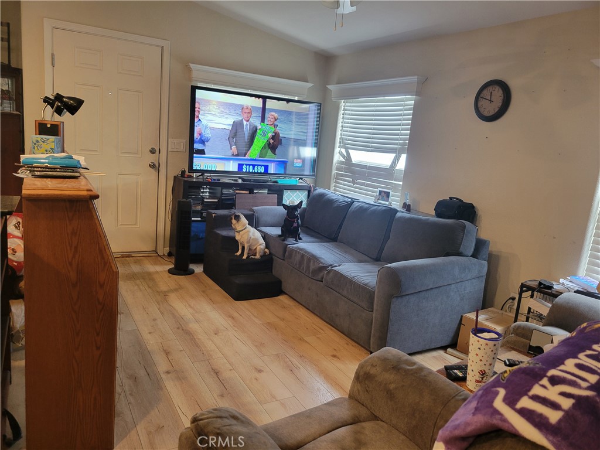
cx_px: 300
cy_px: 225
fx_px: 451
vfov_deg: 53.1
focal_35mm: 26
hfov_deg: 67.3
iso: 200
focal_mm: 5.4
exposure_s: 1/60
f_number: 1.8
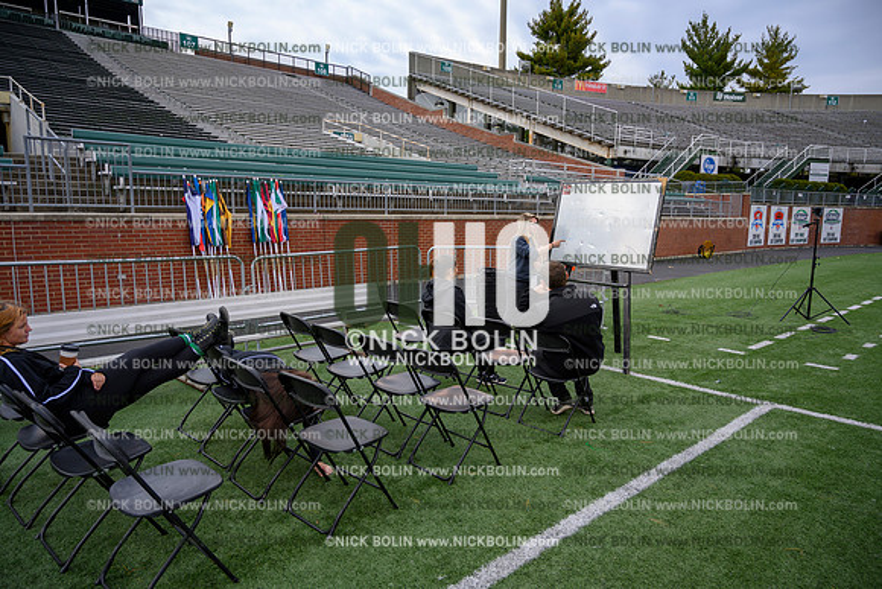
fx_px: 588
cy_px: 294
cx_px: 441
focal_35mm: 24
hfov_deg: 73.7
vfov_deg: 53.2
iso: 125
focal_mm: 24
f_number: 4
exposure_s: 1/320
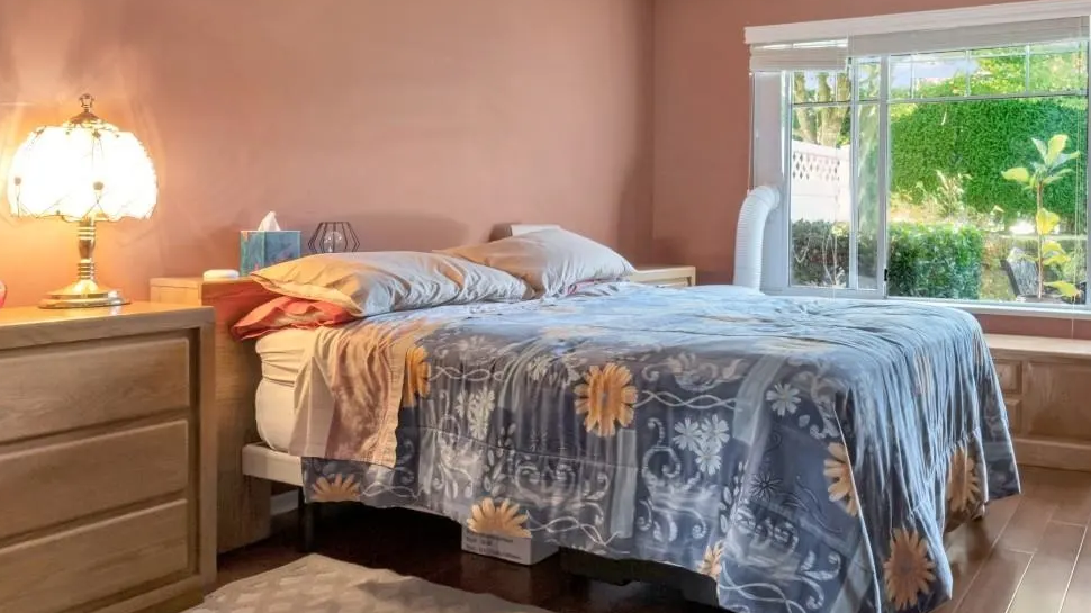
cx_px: 830
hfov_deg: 62.2
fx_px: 835
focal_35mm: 29
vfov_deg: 39.9
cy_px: 217
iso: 400
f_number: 8
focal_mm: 11
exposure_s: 1/5
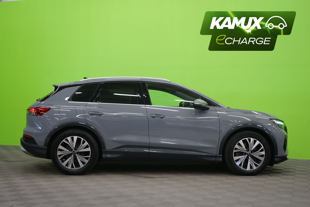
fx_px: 405
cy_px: 104
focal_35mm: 47
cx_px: 155
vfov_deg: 28.6
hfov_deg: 41.9
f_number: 5
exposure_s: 1/8
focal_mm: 47
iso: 400
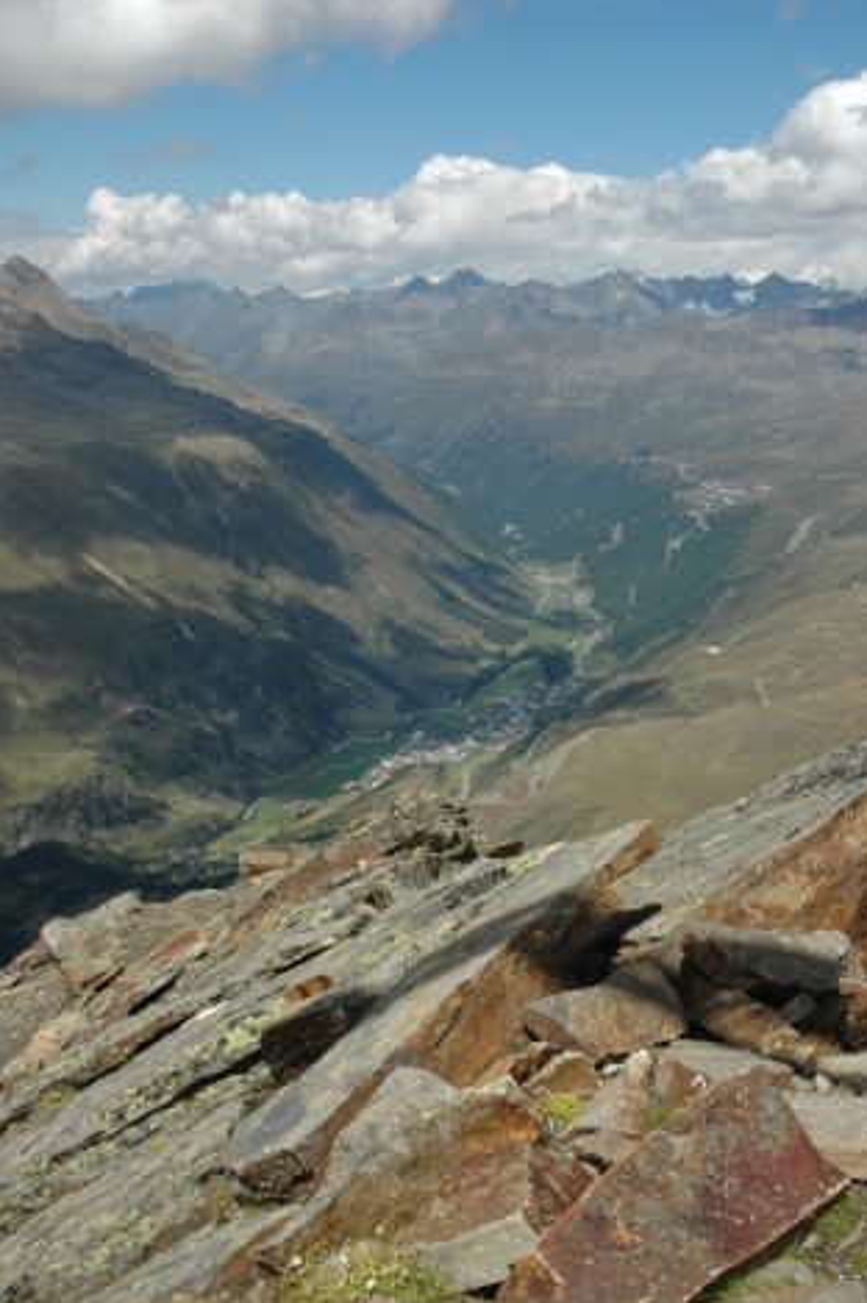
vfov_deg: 44.1
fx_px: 1610
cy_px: 664
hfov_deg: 30.1
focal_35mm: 45
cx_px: 438
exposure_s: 1/125
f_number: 22
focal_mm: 29
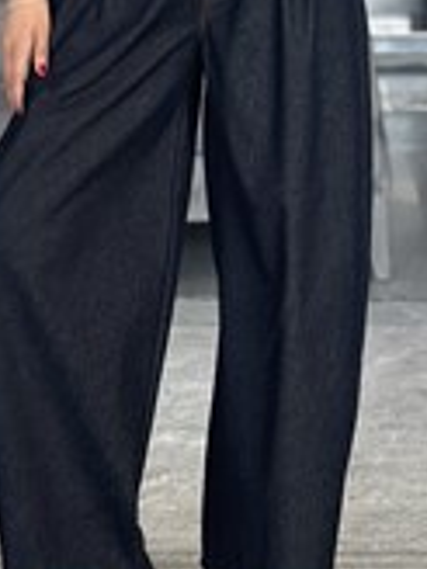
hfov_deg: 10.0
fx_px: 2434
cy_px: -14
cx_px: 149
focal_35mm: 148
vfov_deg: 13.1
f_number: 1.78
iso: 160
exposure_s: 1/60
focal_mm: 6.86
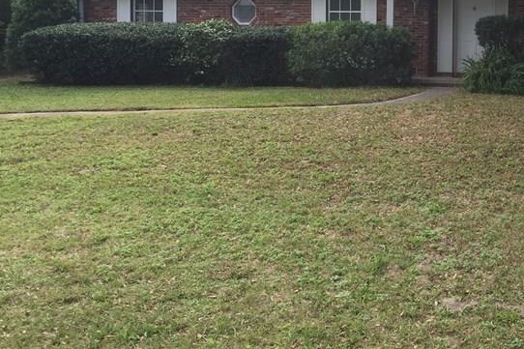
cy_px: 103
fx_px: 829
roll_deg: -0.5
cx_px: 402
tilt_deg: -3.6
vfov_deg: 23.6
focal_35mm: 57
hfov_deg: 34.2
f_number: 2.2
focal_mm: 4.15
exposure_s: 1/476
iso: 32
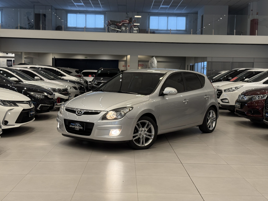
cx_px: 134
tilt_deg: -4.2
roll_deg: -1.2
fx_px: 372
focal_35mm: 48
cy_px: 100
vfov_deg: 30.3
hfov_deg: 39.7
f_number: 1.78
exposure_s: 1/60
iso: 125
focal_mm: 6.76
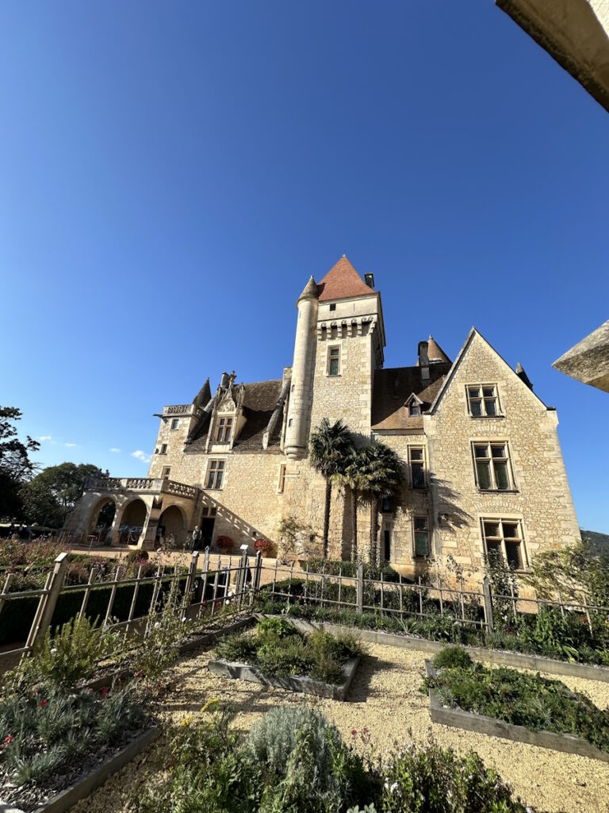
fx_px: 328
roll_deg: -4.1
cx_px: 304
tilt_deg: +21.0
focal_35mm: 14
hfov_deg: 85.7
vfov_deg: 102.1
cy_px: 406
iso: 40
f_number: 2.2
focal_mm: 2.22
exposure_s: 1/1689
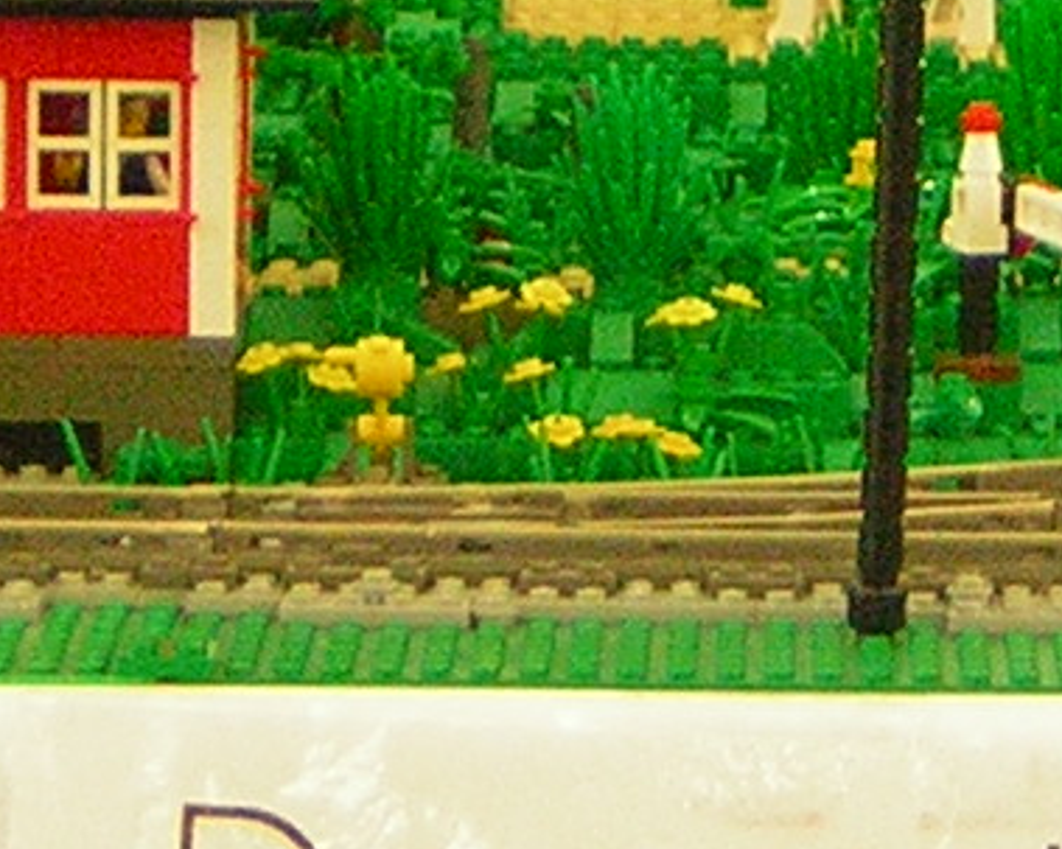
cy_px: -493
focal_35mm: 305
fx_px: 9584
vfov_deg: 5.0
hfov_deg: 6.3
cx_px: 998
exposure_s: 1/6
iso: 186
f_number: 3.8
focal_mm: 9.6
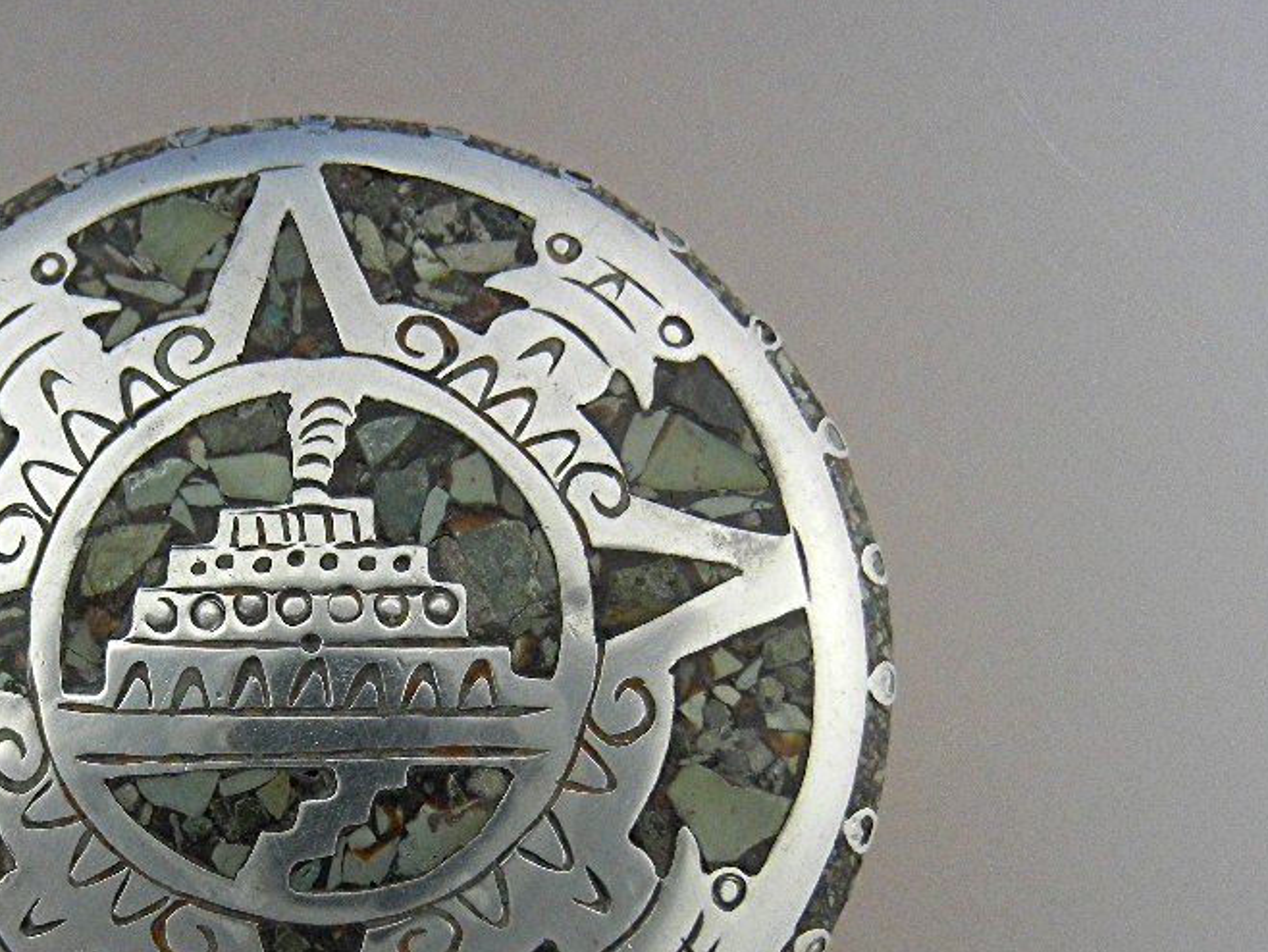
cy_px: 690
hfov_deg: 27.4
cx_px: 324
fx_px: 2565
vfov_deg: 20.9
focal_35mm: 70
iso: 400
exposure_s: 1/31.6
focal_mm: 8.1
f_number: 3.8
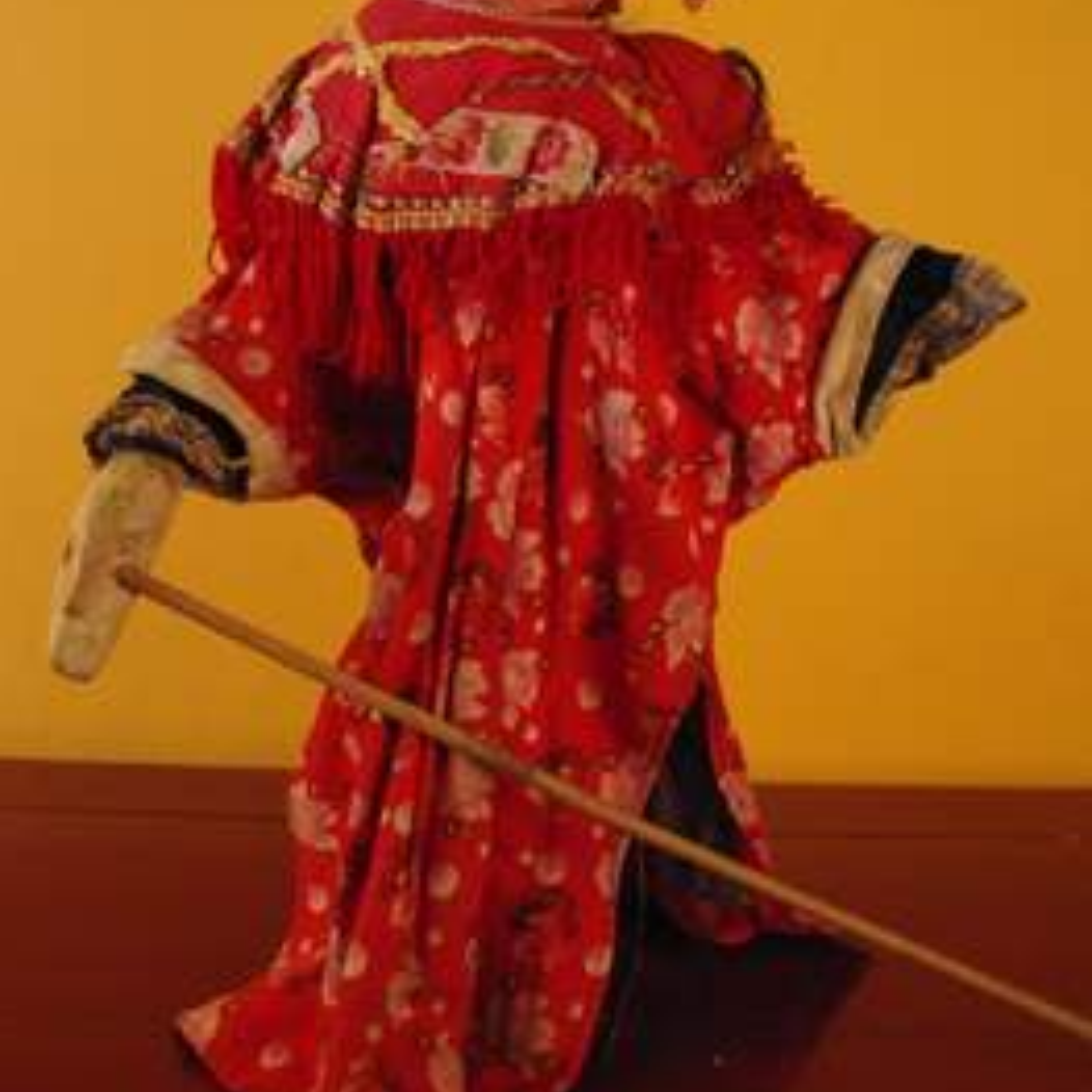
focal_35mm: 44
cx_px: 540
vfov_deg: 37.8
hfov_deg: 38.3
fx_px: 1570
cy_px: 340
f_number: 5.6
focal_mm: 23.13
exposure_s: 1/60
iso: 1600
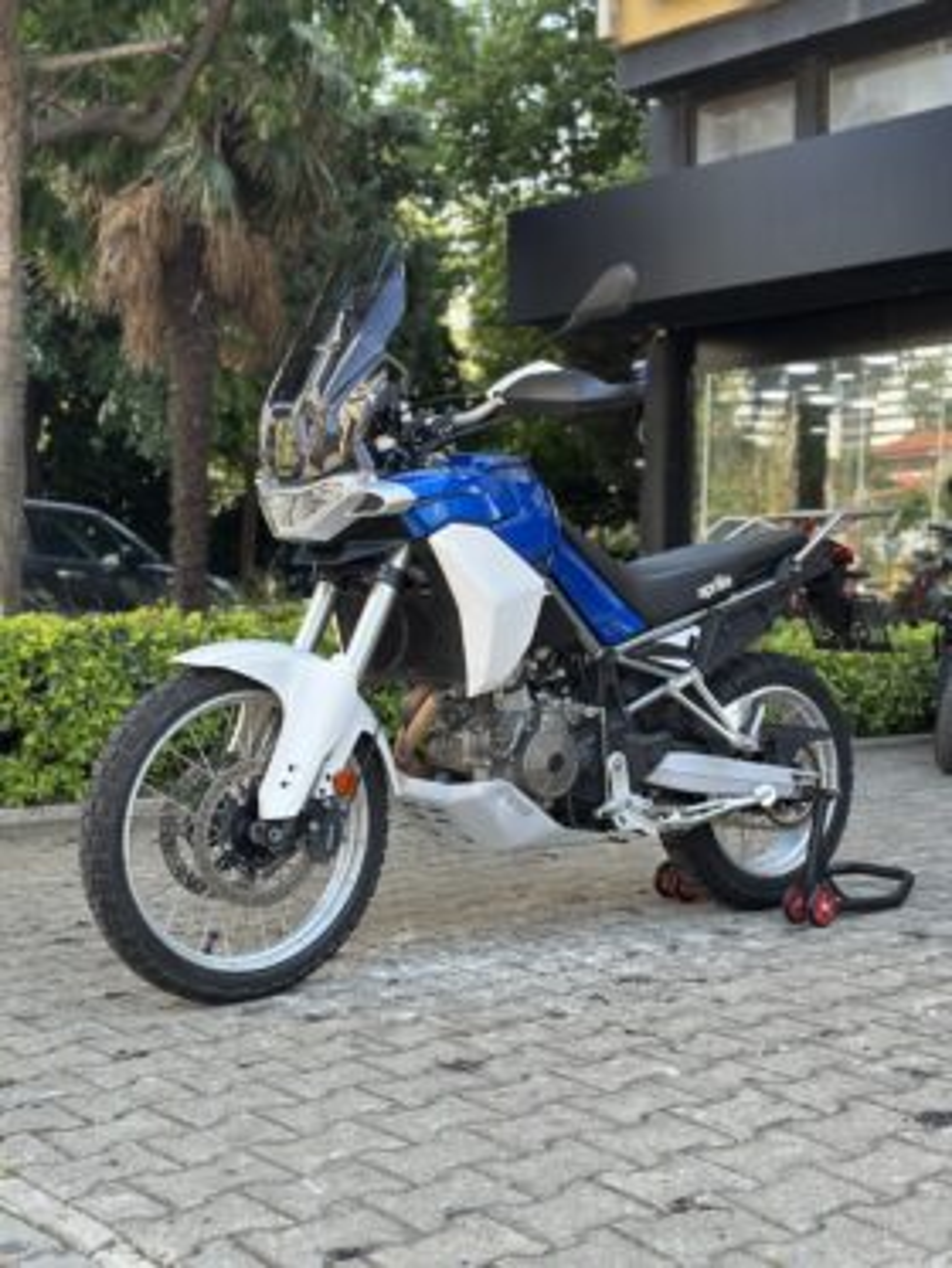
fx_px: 1759
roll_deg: -1.3
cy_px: 634
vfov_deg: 39.6
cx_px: 476
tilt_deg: -1.7
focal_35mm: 48
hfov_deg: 30.3
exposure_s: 1/380
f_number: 1.78
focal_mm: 6.86
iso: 80
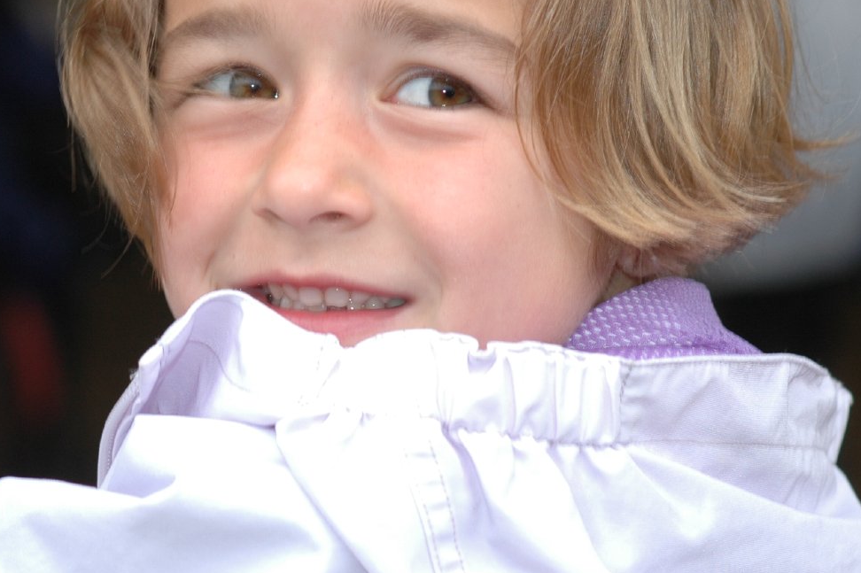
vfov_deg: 5.9
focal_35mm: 232
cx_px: 289
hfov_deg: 8.9
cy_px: 105
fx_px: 5543
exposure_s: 1/100
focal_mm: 85
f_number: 5.6
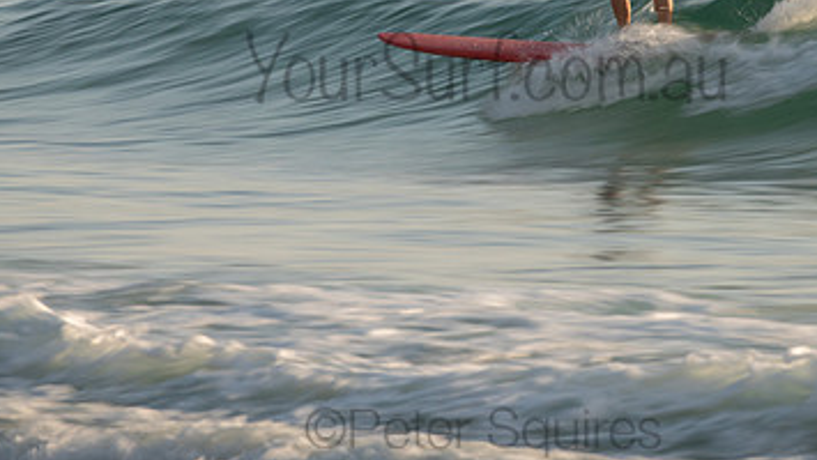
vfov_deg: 1.2
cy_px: 26
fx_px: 22734
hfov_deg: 2.1
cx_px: 634
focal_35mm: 1049
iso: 64
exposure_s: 1/25
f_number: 13
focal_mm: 500
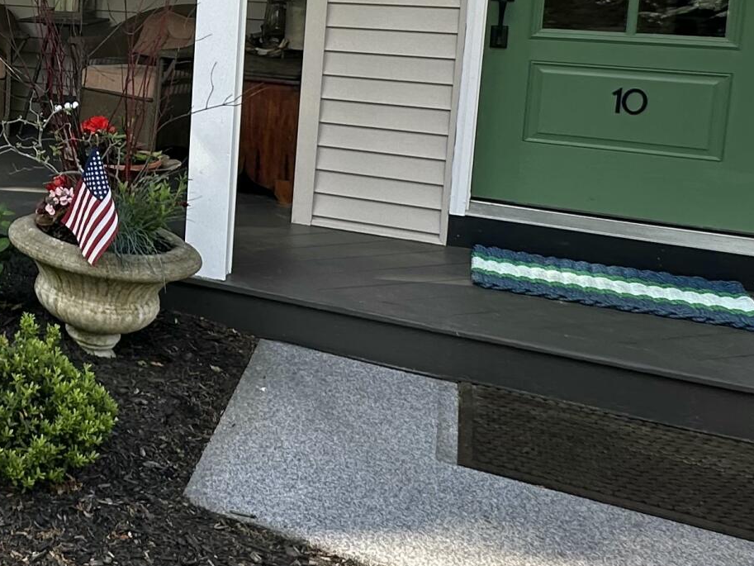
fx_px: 1002
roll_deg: -0.6
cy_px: 40
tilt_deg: -6.3
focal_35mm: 46
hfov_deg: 31.7
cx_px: -225
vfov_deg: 30.0
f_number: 2.2
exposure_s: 1/110
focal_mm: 2.22
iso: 40
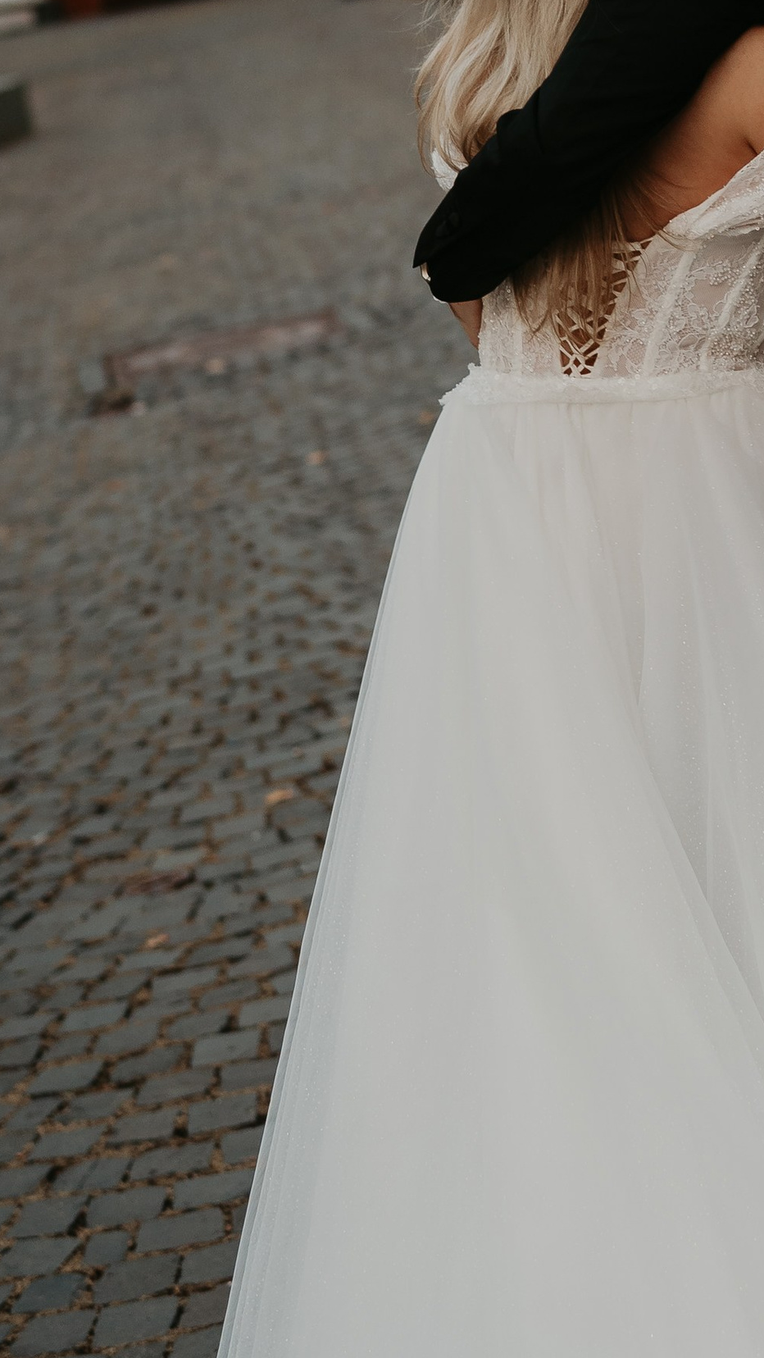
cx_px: 739
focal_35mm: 85
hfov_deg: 14.0
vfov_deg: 24.8
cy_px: 375
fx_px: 3060
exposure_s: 1/400
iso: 320
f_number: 1.8
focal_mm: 35
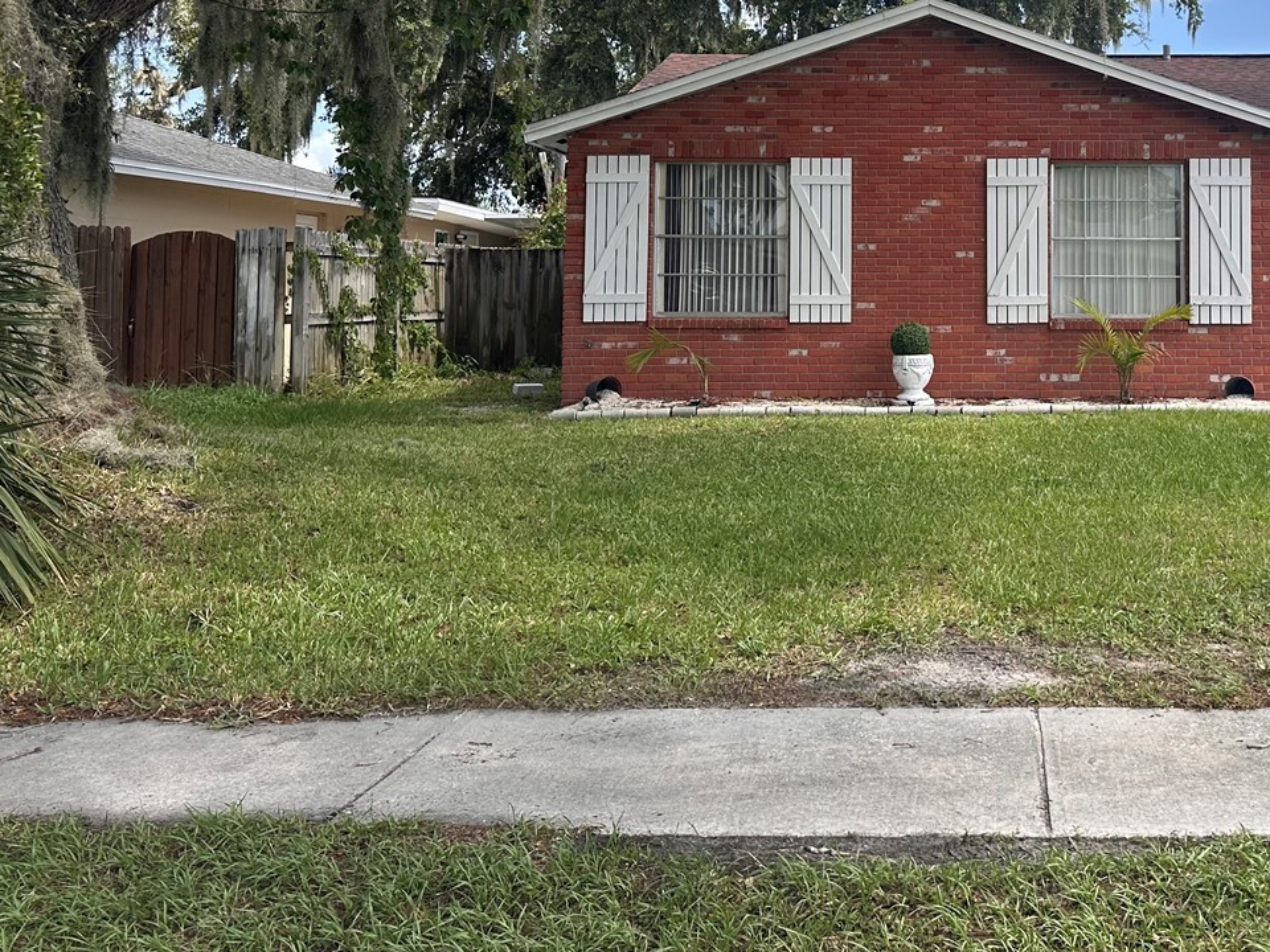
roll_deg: -0.3
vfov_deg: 35.0
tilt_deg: +3.5
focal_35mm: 40
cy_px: 216
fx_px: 1468
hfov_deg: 44.9
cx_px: 983
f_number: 1.78
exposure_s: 1/1949
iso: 80
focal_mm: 6.86
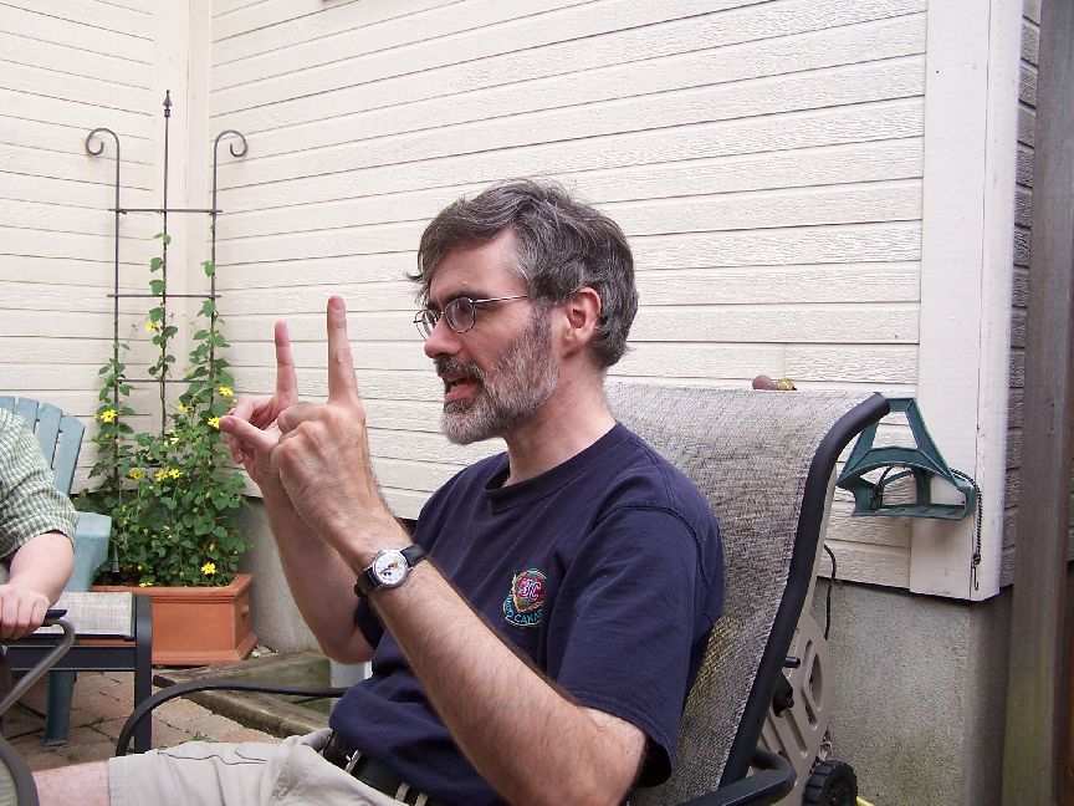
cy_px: 403
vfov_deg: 37.7
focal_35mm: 38
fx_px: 1179
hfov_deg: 49.0
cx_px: 537
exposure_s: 1/160
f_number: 2.8
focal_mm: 6.3
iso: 80
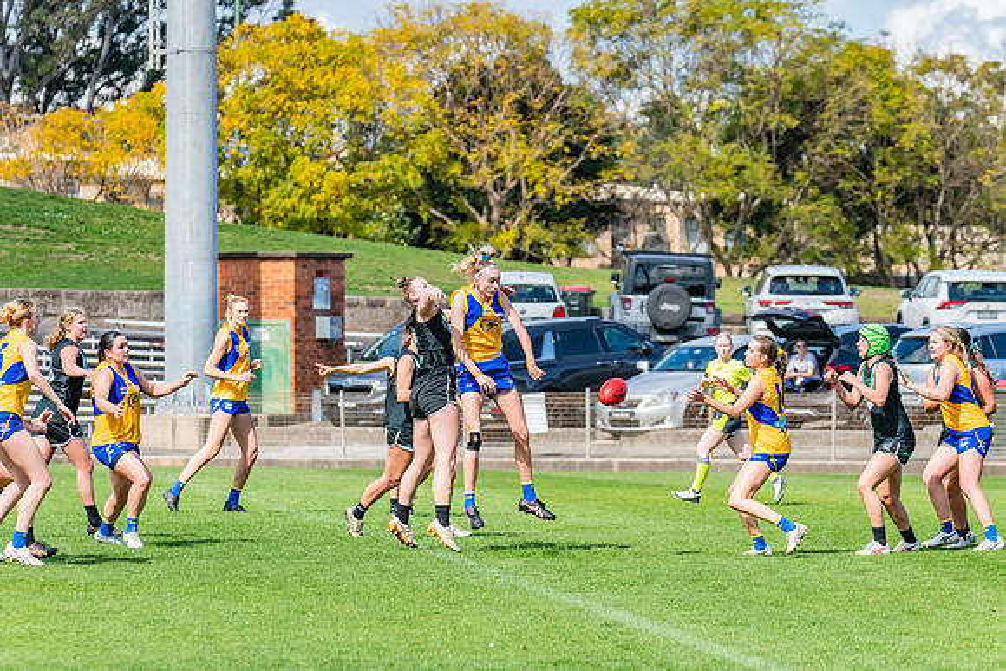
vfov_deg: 5.7
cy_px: 336
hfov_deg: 8.6
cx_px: 503
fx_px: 6708
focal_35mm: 240
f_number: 8
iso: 800
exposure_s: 1/1600
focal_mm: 240
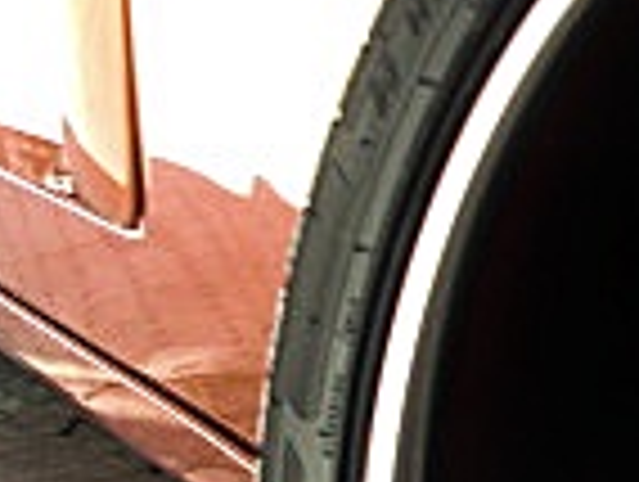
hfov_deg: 11.7
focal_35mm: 162
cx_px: 958
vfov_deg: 9.0
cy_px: 649
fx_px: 2996
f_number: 2.8
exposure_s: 1/125
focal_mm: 6.3
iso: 50
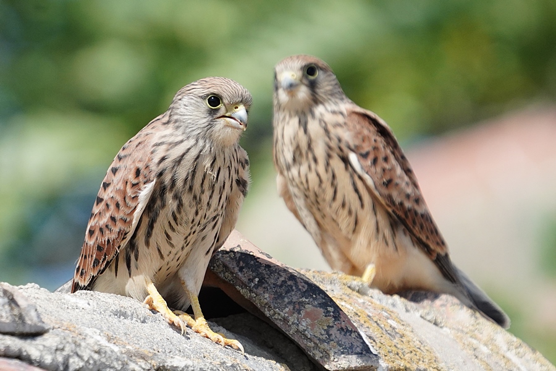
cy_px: 186
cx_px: 278
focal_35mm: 600
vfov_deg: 2.3
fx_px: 9266
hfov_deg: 3.4
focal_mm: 600
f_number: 7.1
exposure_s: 1/2000
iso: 640
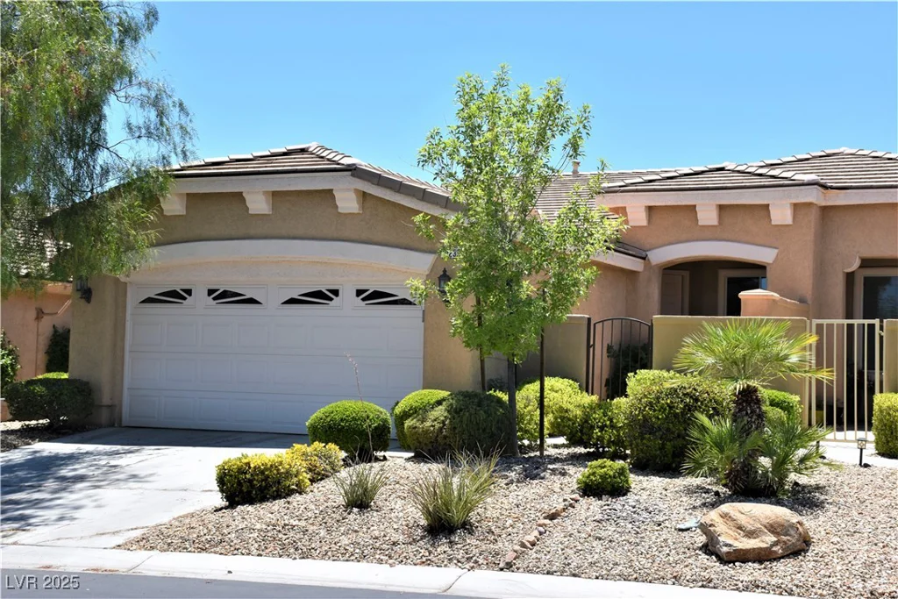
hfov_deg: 37.8
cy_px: 300
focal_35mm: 52
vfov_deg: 25.8
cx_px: 449
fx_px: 1310
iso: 200
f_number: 10
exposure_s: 1/400
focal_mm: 35
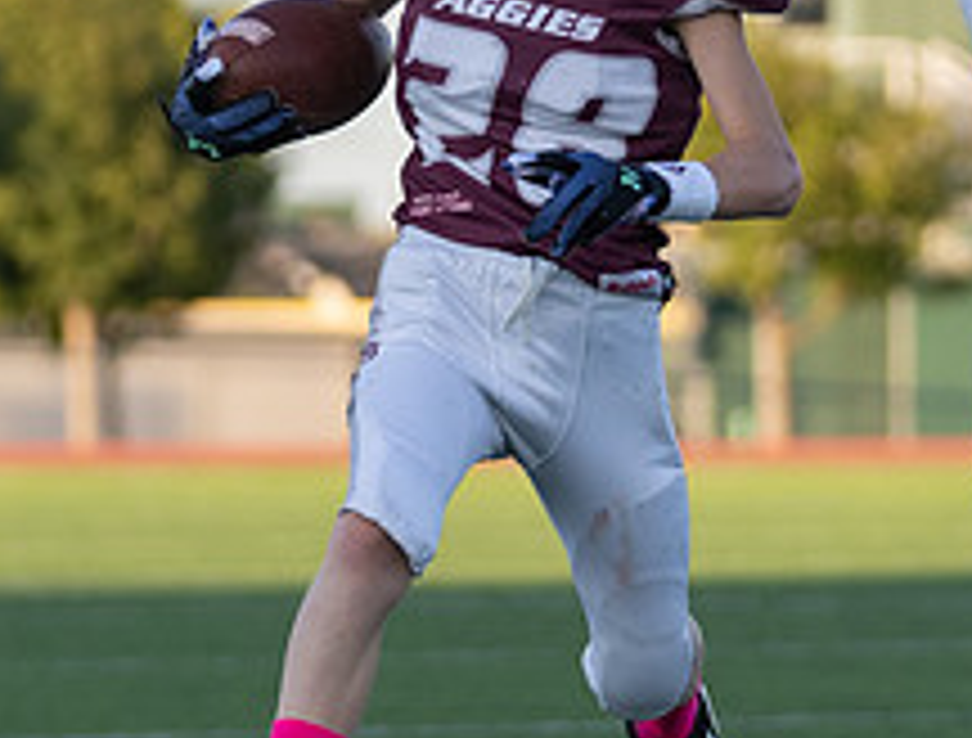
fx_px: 14413
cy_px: 315
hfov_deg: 3.9
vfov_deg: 2.9
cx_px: 535
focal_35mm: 511
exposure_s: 1/1250
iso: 250
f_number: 2.8
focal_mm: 104
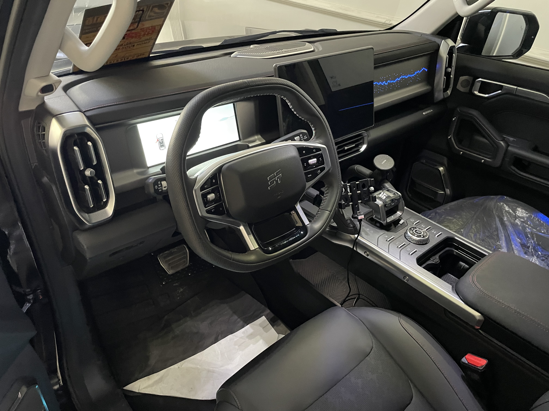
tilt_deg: -32.9
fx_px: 412
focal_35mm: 26
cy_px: 206
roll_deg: -4.7
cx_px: 274
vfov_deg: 53.1
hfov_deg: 67.3
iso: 800
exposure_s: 1/30
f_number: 1.6
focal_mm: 4.2
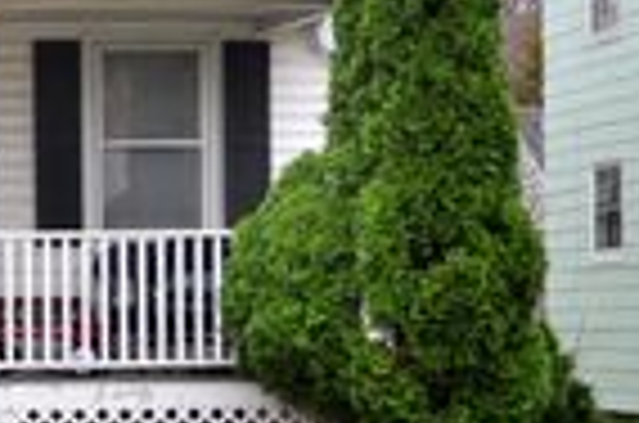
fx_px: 1877
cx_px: -310
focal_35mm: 106
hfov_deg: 17.4
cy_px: 108
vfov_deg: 12.8
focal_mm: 20
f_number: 6.3
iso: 640
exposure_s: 1/160
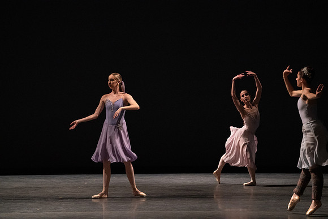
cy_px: 110
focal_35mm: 200
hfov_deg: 10.3
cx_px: 164
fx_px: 1823
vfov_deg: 6.9
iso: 12800
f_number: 5.6
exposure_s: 1/400
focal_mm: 200
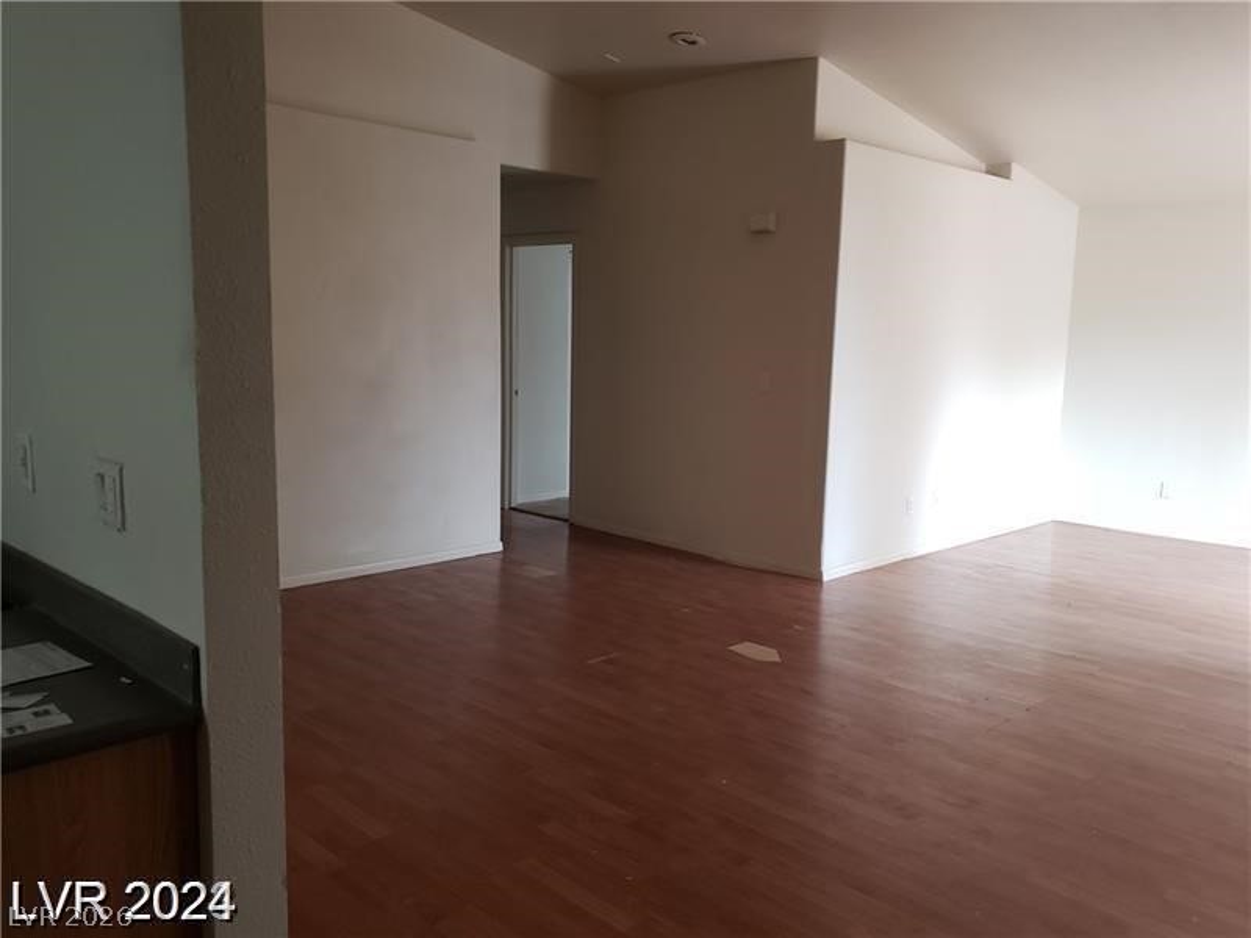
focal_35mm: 26
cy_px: 469
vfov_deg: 53.1
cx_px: 626
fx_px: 940
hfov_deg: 67.3
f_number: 1.5
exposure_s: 1/40
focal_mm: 4.3
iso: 250
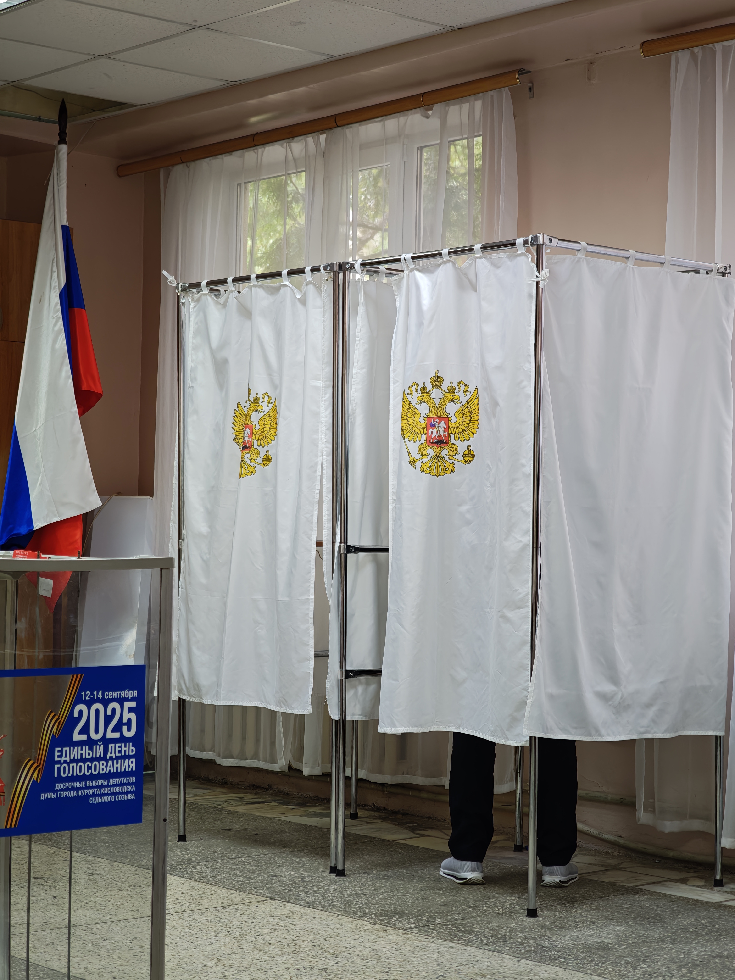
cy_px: 490
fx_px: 1982
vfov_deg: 27.8
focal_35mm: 70
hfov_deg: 21.0
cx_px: 368
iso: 400
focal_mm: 11.5
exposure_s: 1/100
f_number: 1.8
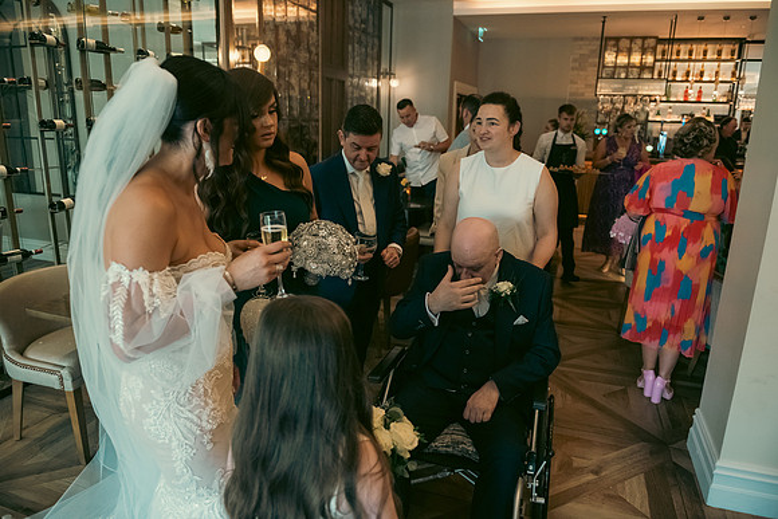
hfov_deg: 73.7
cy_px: 260
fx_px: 519
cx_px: 389
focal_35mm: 24
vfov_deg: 53.2
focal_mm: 24
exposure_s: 1/160
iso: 1600
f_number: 3.5
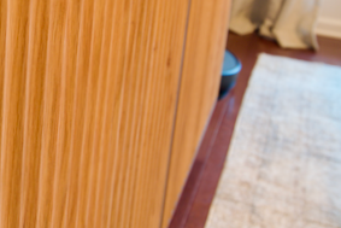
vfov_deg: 21.5
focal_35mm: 61
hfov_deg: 31.3
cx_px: 34
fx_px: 578
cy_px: 0
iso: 200
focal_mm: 18
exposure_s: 1/1.6
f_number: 5.6
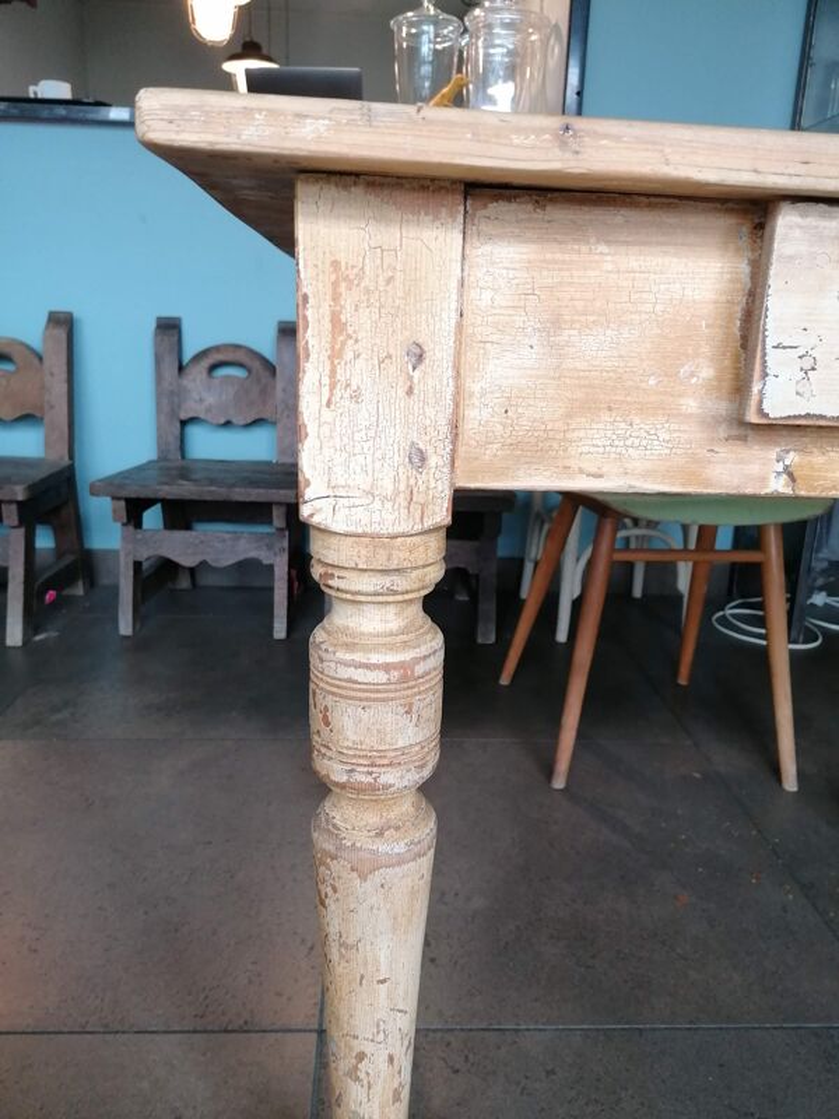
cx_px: 420
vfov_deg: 65.3
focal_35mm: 27
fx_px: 873
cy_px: 560
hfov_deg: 51.4
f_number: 1.8
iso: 125
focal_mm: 4.75
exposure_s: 1/33.3
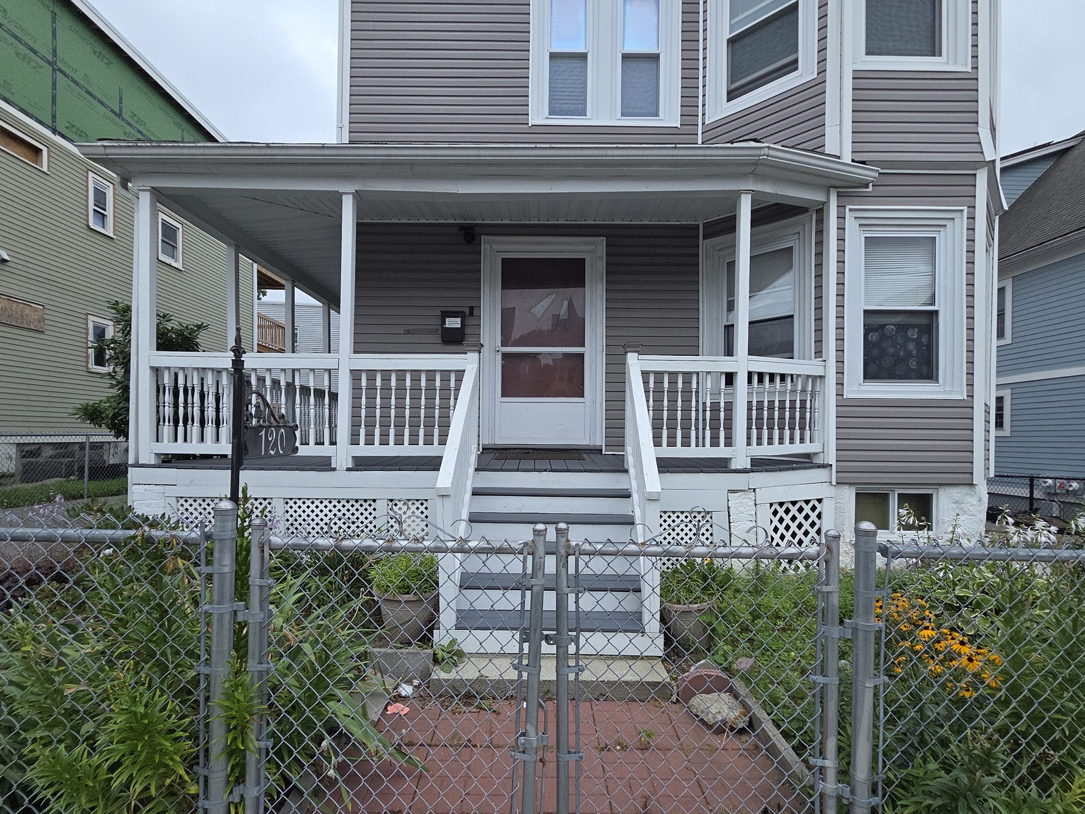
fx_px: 470
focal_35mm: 15
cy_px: 446
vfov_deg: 81.5
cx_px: 548
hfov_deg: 98.2
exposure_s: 1/1252
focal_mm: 2.2
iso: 50
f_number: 2.2
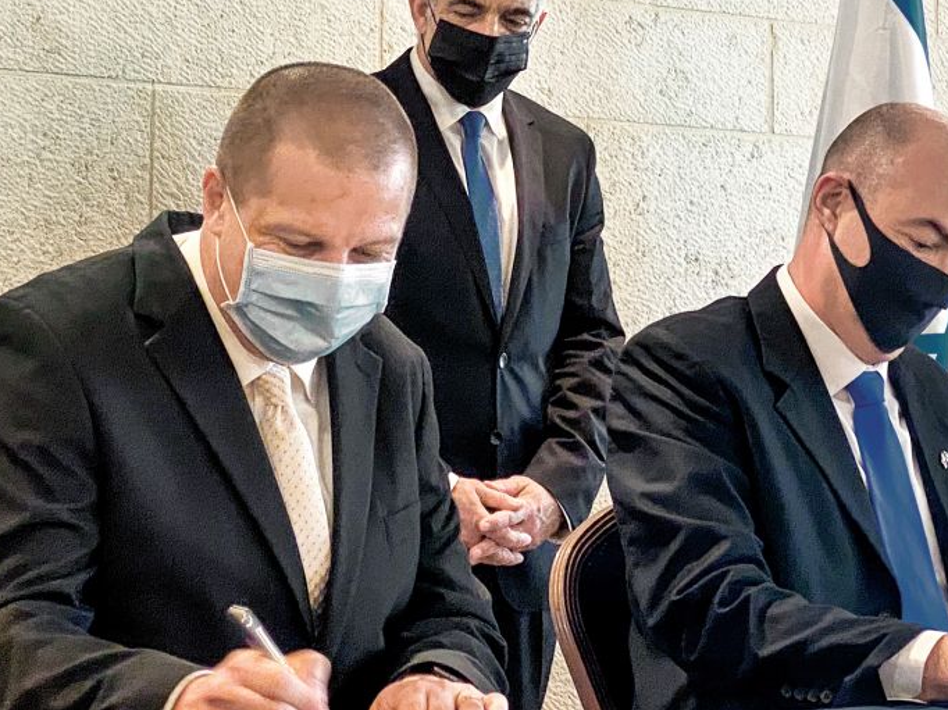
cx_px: 364
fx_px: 3340
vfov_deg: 12.1
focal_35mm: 122
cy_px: 100
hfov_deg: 16.1
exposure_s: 1/50
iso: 100
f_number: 2
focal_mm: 6
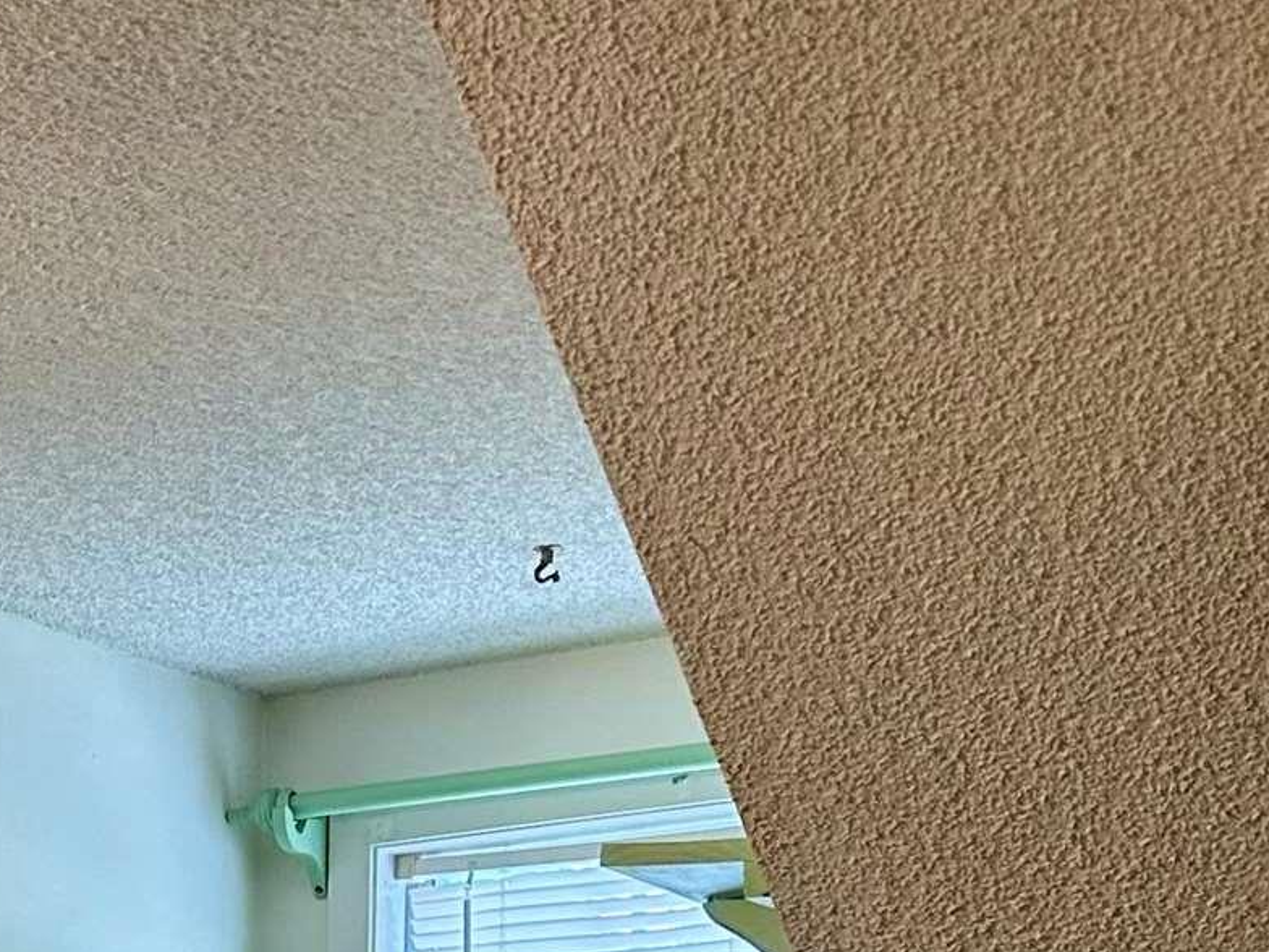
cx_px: -620
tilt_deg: -1.3
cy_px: 1619
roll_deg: +0.1
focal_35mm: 94
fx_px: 3446
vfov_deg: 14.2
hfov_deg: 18.5
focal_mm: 6.86
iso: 125
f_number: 1.78
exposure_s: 1/60
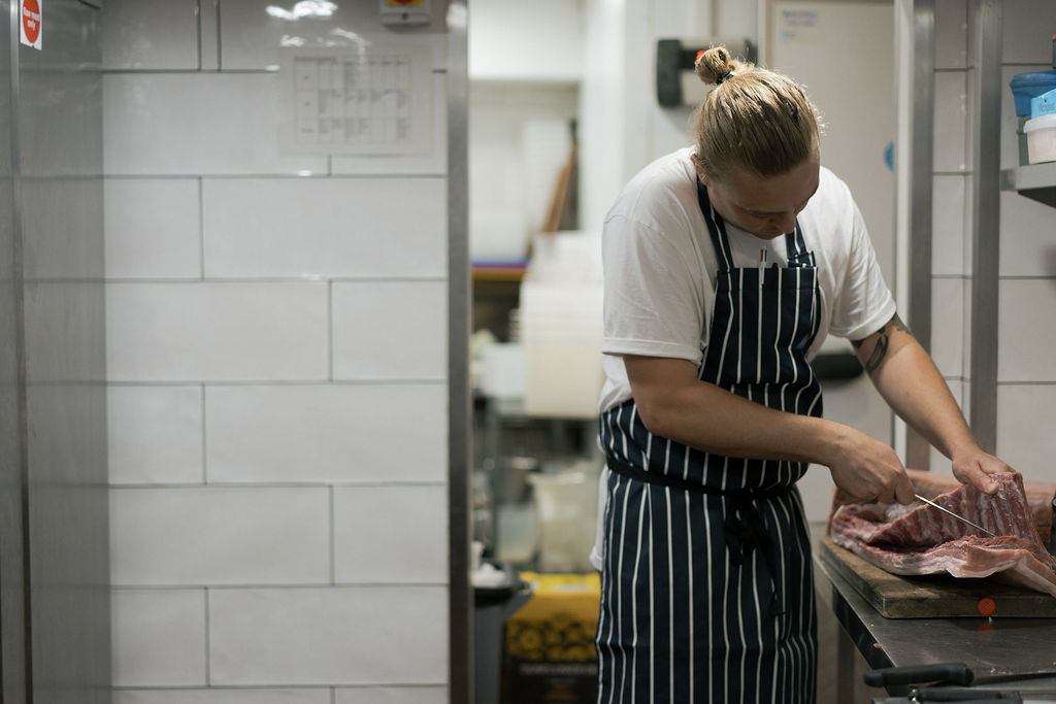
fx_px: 1647
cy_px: 352
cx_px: 528
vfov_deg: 24.1
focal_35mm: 56
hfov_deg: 35.5
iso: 400
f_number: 1.8
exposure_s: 1/320
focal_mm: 55
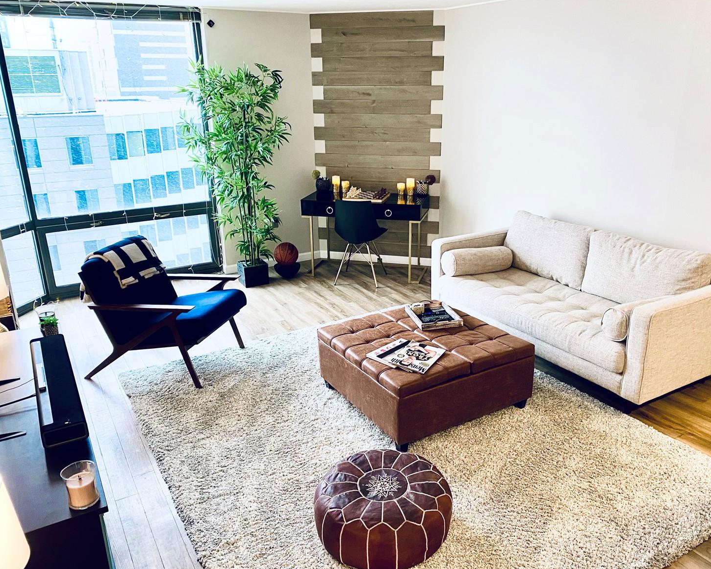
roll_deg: +0.2
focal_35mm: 28
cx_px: 376
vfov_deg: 51.5
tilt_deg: -18.0
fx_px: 589
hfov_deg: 62.2
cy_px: 292
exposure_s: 1/42
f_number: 1.8
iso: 125
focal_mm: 4.25
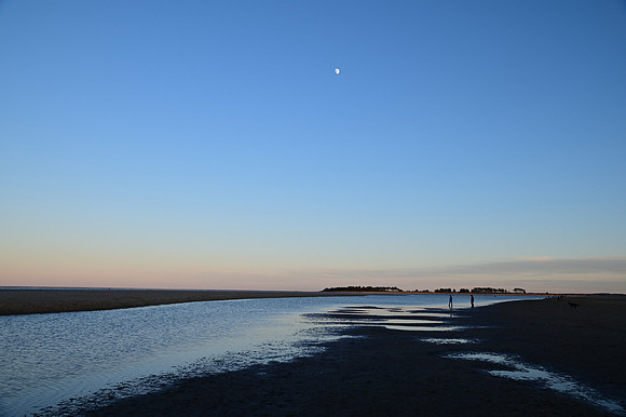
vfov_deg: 42.3
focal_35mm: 31
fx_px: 539
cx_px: 313
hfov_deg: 60.3
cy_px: 208
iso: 100
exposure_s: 1/80
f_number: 7.1
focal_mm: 31
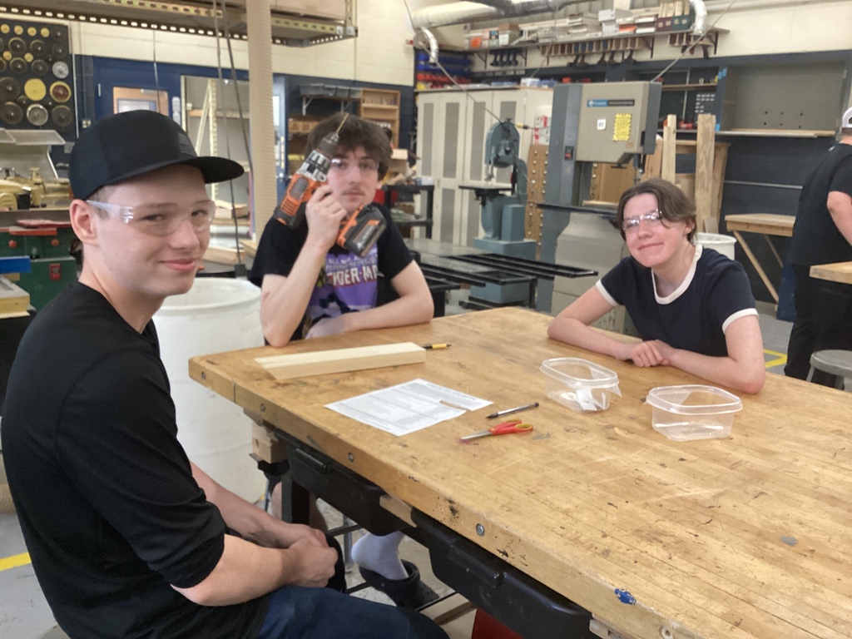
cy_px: 320
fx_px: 763
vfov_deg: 45.4
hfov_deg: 58.4
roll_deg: -2.7
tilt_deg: -11.9
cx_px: 426
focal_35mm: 31
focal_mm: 3.3
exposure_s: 1/60
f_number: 2.4
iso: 320
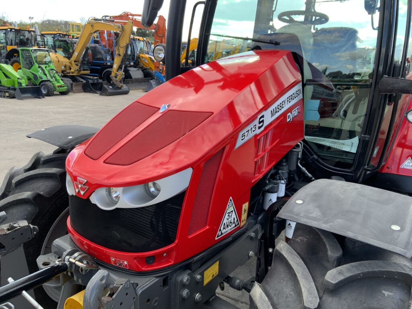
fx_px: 345
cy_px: 154
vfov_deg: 48.2
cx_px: 206
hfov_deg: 61.7
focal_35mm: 29
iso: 16
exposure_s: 1/174
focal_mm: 3
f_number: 1.8
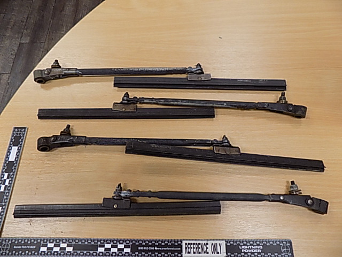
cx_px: 171
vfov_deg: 58.9
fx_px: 227
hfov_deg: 73.9
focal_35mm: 23
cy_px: 128
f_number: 3.1
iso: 140
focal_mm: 4
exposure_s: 1/30
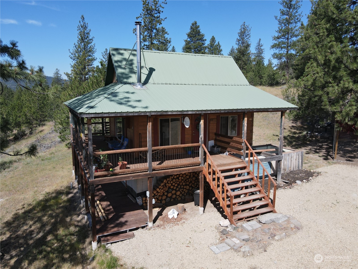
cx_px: 179
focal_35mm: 24
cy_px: 134
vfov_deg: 56.8
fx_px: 248
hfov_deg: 71.6
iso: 100
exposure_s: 1/640
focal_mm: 4.5
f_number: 2.8
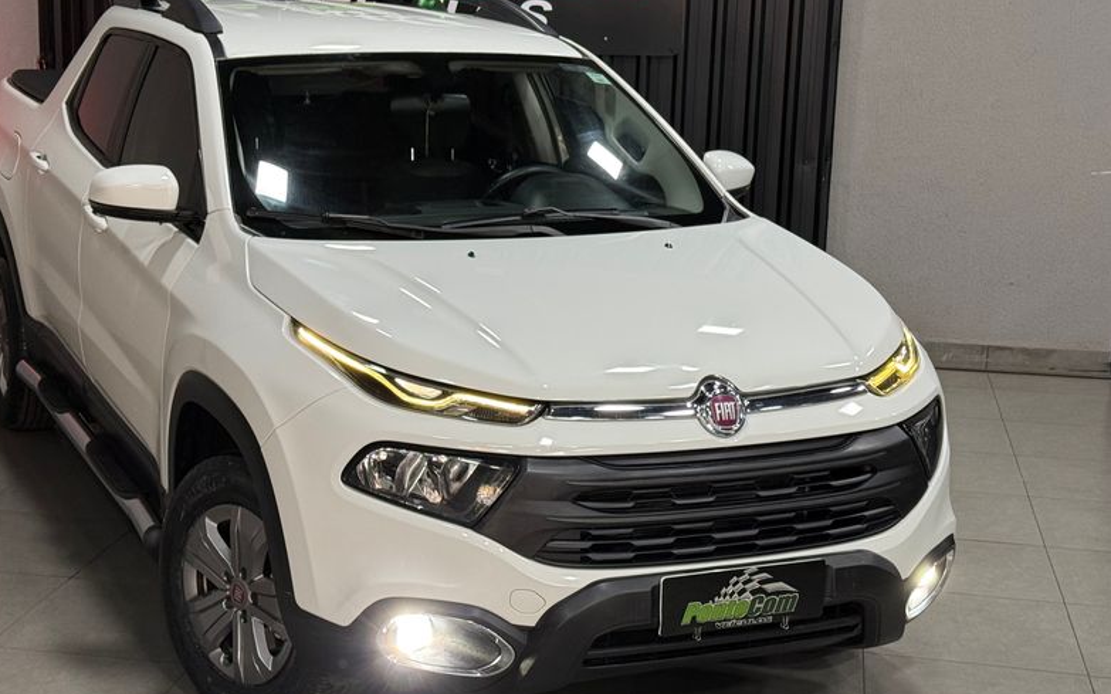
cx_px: 438
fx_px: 1877
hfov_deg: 32.9
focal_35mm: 62
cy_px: 316
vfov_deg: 20.9
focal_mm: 6.76
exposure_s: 1/60
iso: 200
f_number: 1.78
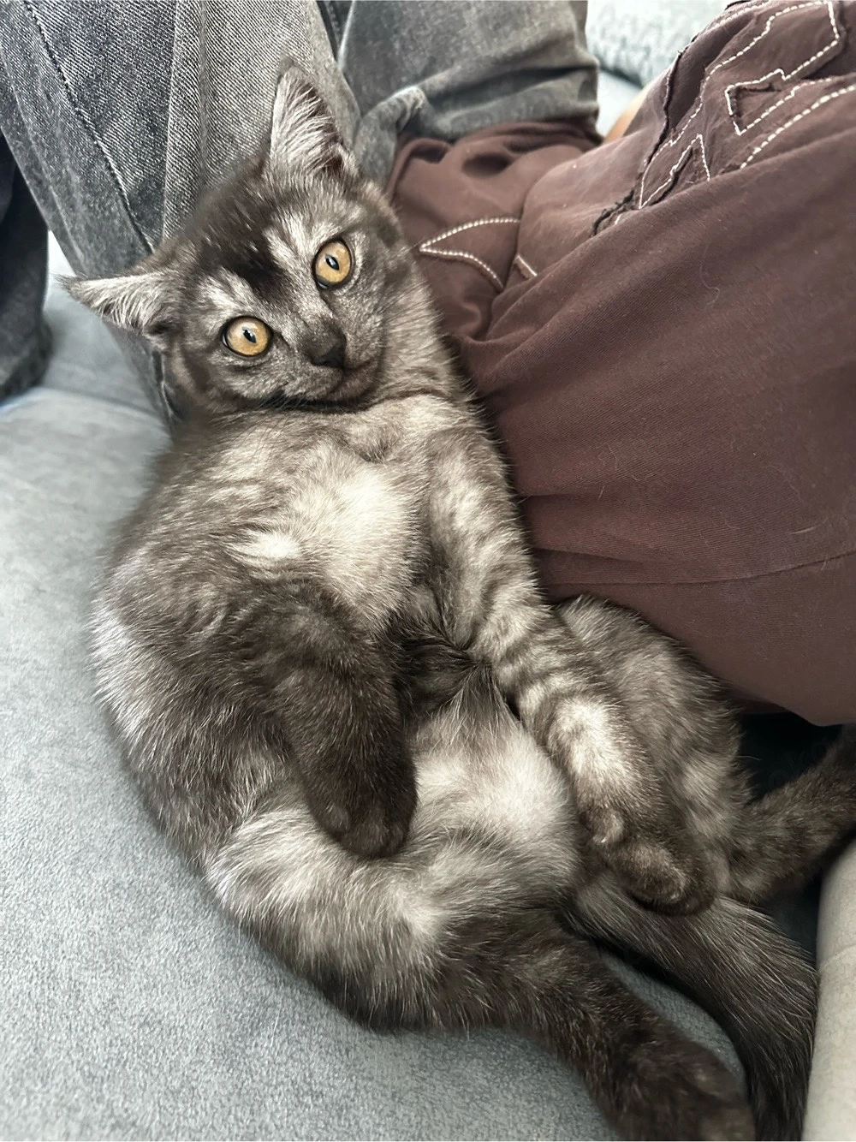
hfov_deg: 56.8
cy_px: 571
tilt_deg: -44.2
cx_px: 428
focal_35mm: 24
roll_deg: -2.6
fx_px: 792
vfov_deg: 71.6
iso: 1000
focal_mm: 6.86
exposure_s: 1/44
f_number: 1.78
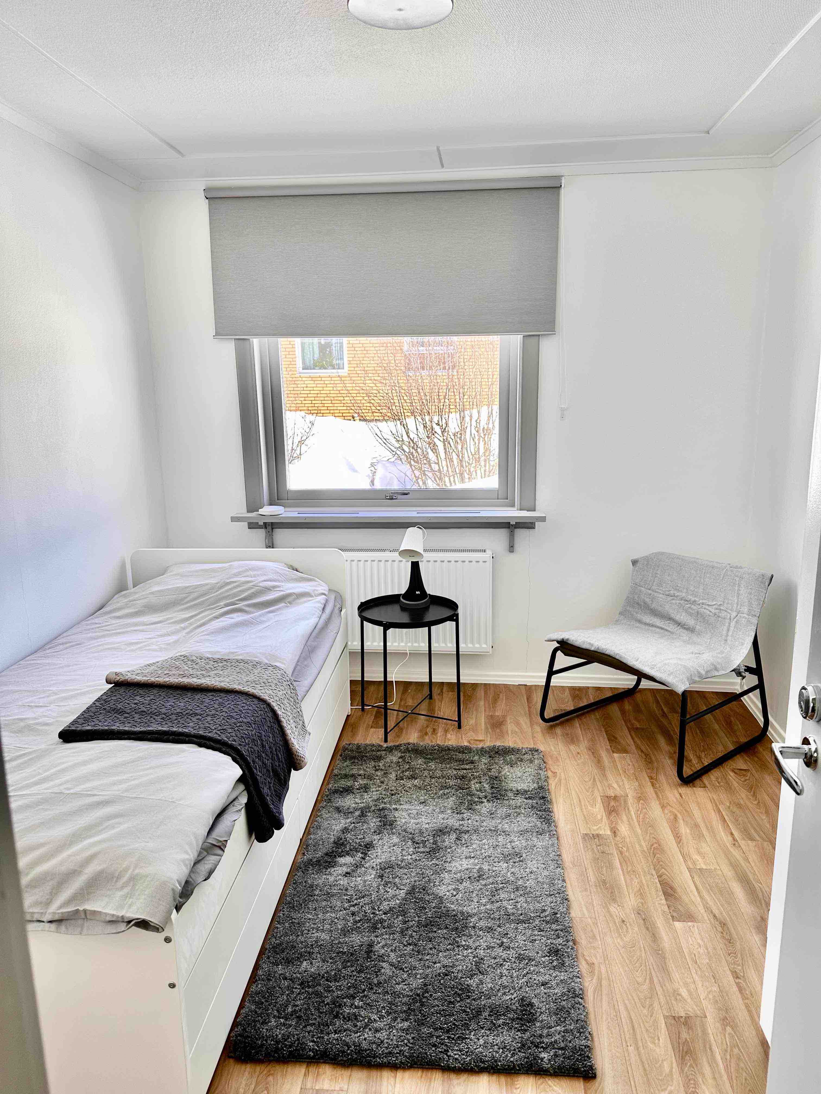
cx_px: 410
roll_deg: +0.7
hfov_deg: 56.8
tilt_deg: -11.8
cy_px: 547
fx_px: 759
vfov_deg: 71.6
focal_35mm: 24
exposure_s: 1/226
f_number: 1.78
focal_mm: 6.86
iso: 80
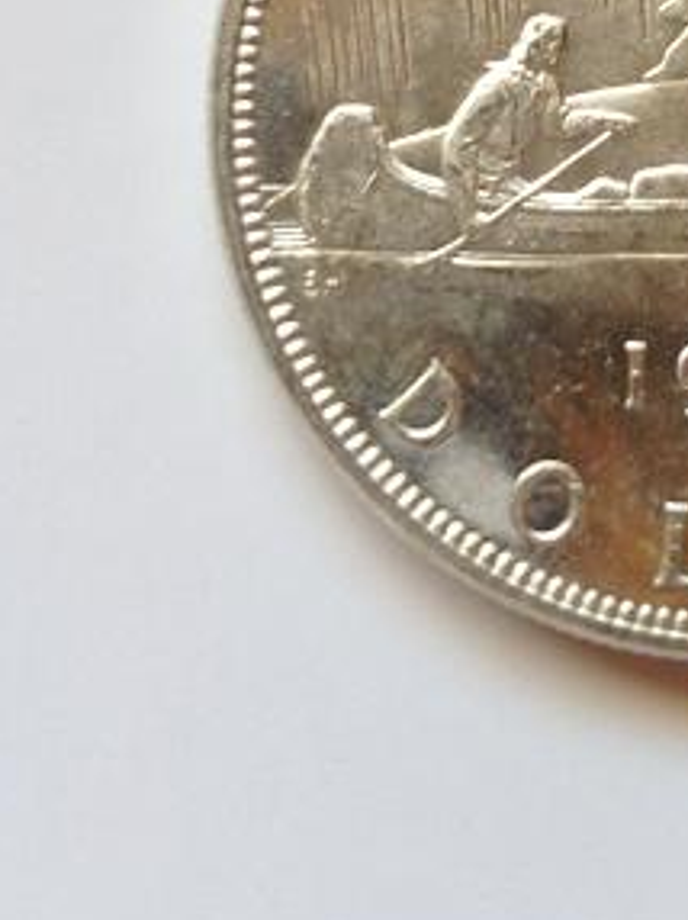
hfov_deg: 17.9
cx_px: 701
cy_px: -95
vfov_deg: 23.0
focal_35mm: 80
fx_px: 2123
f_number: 2.4
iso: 50
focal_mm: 4.28
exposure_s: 1/30
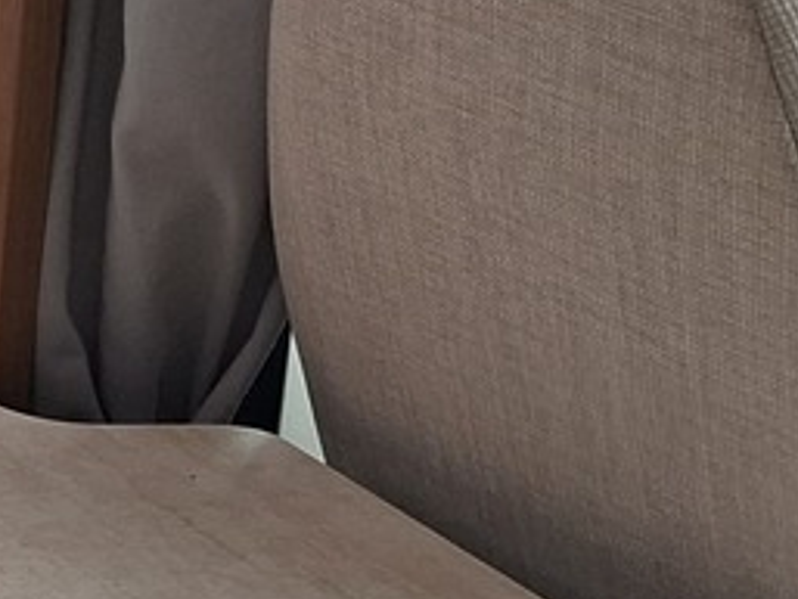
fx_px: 2975
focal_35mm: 129
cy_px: 605
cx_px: -469
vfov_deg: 11.4
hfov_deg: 14.1
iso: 50
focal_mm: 5.54
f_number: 1.8
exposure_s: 1/119
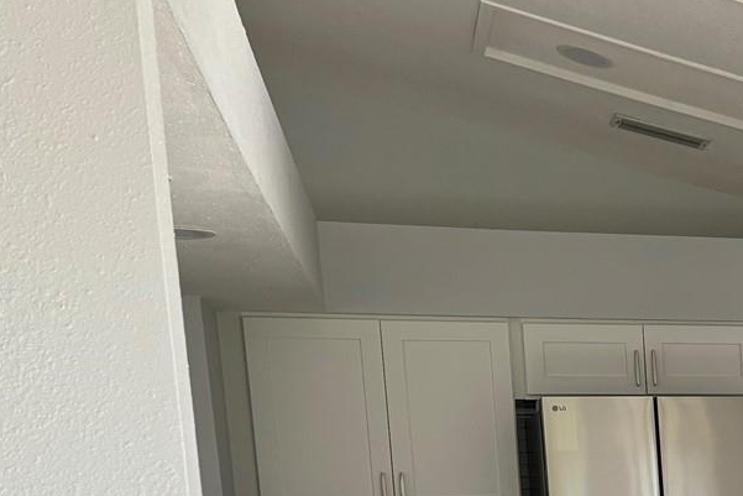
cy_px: 708
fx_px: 1486
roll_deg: +0.4
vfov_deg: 17.3
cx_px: 984
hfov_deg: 24.3
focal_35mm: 72
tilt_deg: -8.7
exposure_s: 1/481
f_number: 1.6
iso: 50
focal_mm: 5.96
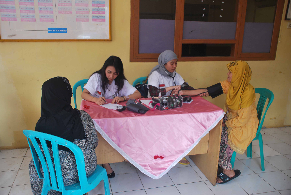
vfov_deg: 40.1
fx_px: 267
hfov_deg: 57.2
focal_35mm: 33
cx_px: 146
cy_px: 98
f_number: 4
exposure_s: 1/60
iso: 200
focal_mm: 22
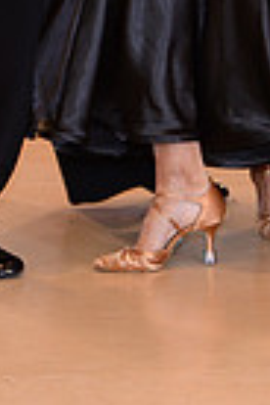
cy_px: -238
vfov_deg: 5.1
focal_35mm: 399
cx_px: 110
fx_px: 4488
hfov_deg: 3.4
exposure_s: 1/200
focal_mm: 95
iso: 1250
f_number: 5
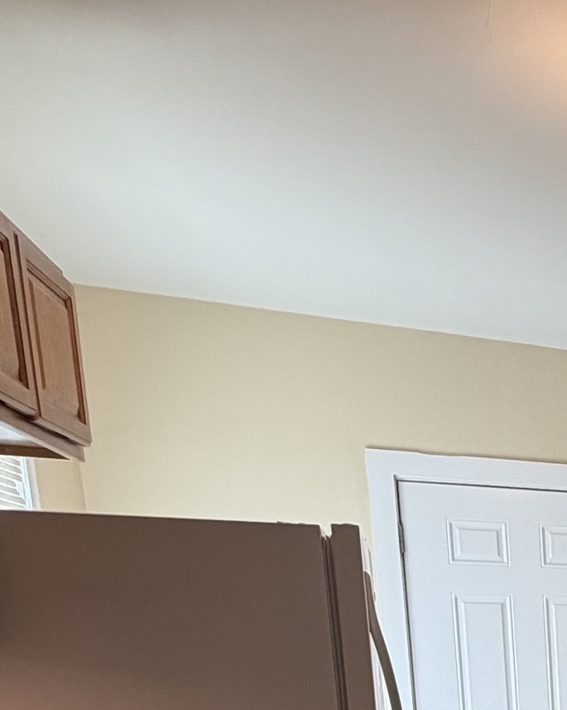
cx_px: 909
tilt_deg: -10.7
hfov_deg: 23.1
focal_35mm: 49
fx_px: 1028
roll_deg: +0.0
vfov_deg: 32.3
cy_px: 828
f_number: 2.2
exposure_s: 1/120
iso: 160
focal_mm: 2.22
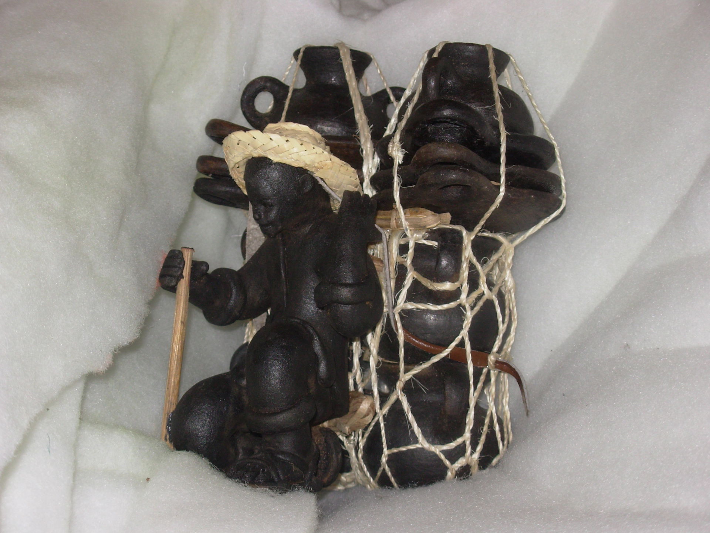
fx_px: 1682
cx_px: 355
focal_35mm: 82
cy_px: 266
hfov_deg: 23.8
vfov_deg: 18.0
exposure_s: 1/53.8
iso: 50
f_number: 3.7
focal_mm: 13.5
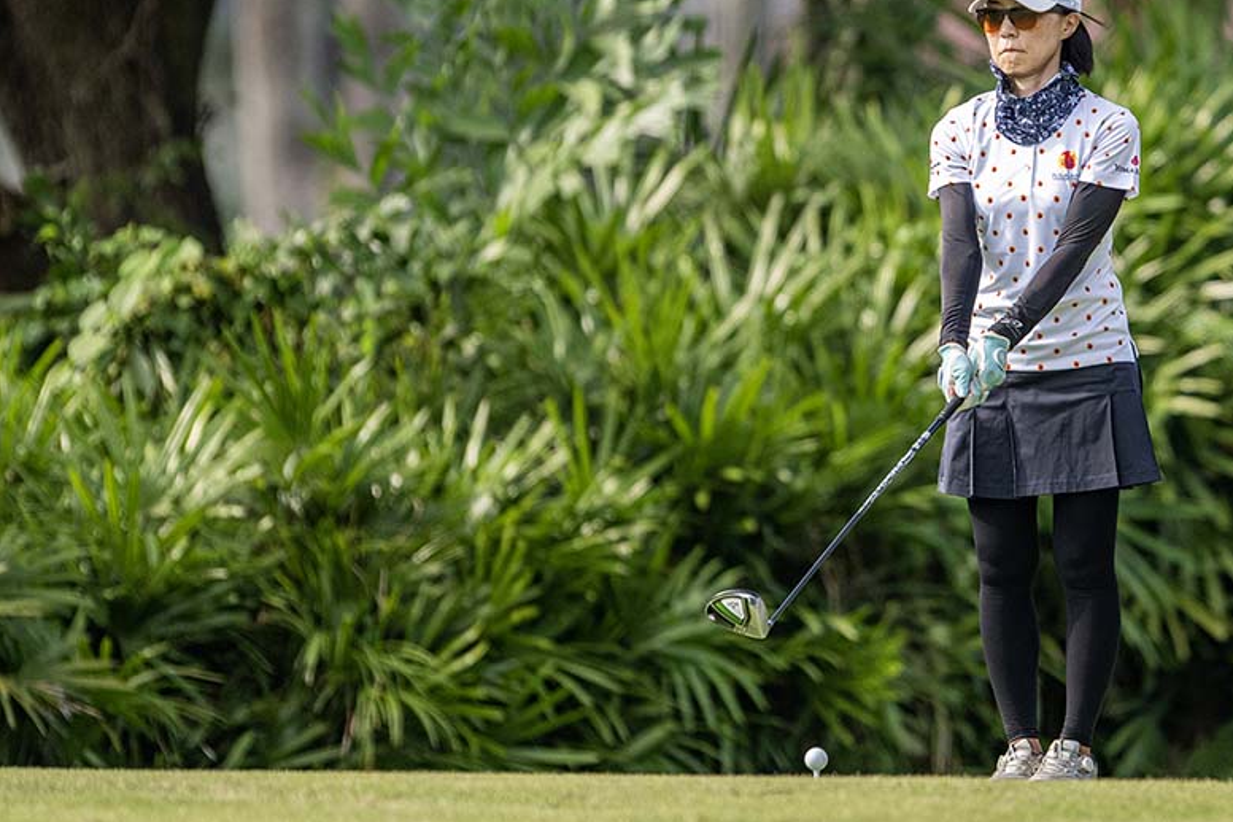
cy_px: 370
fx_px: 16949
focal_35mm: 495
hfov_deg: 4.2
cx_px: 685
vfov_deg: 2.8
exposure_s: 1/4000
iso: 640
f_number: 2.8
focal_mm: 400
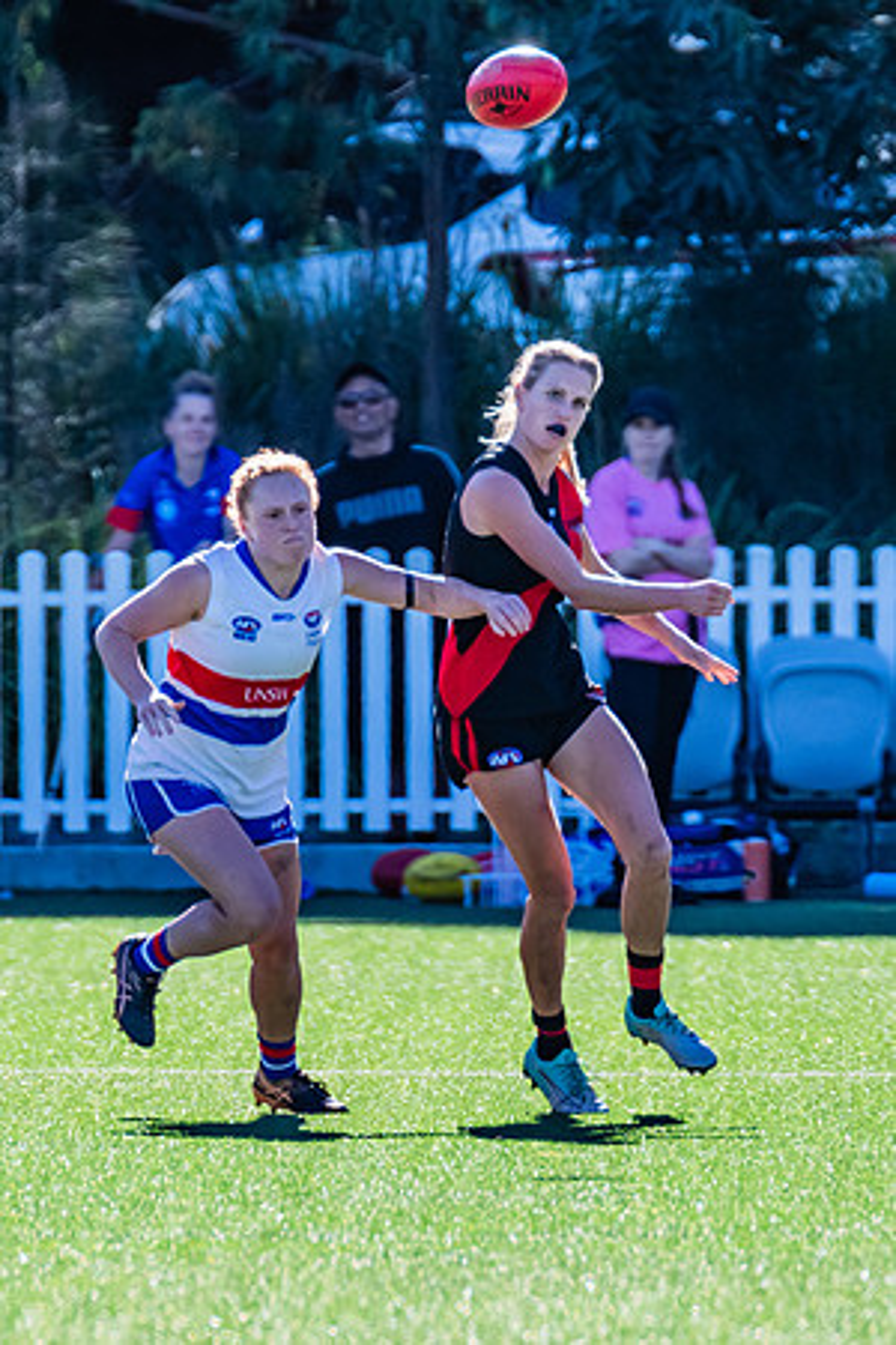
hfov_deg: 1.2
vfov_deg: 1.8
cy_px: 780
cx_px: 682
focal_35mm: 1150
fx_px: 42912
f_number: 9
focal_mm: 600
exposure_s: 1/1250
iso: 800
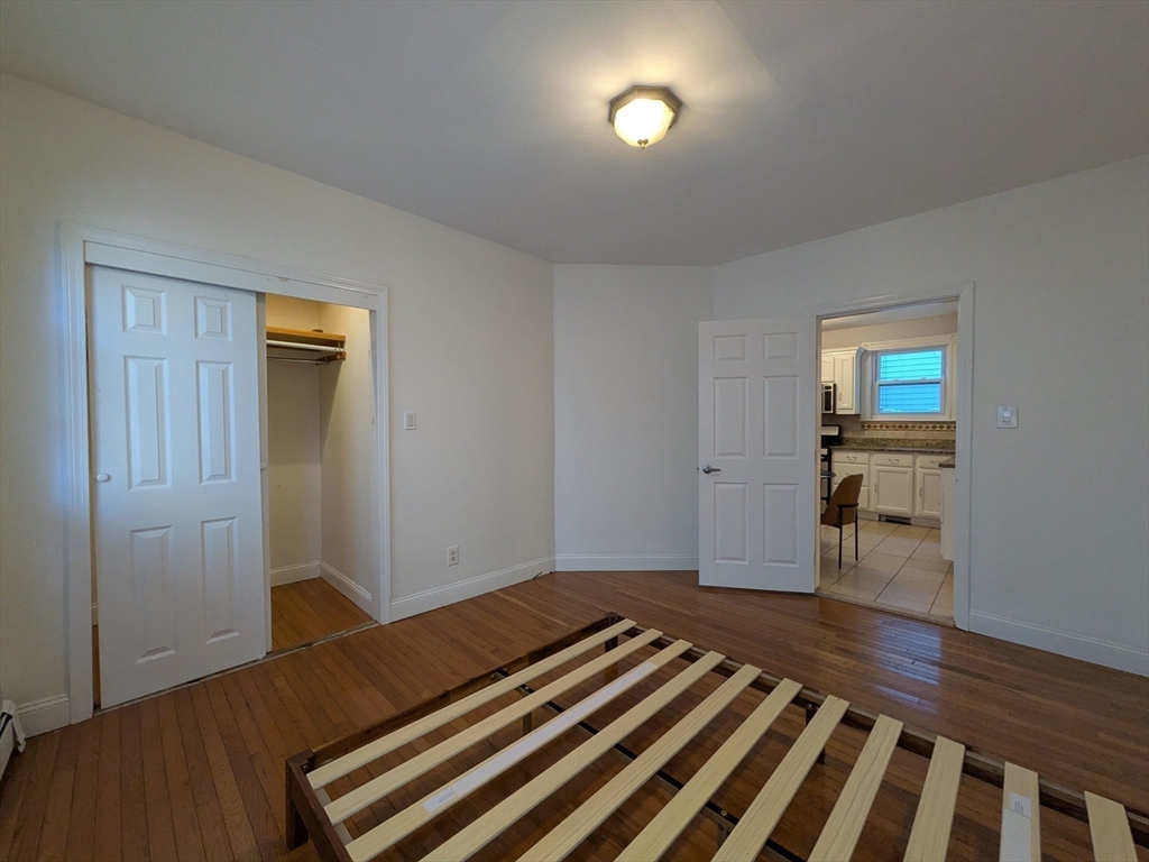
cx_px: 574
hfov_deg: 102.1
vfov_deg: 85.7
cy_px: 431
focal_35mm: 14
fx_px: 465
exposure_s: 1/60
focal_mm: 1.83
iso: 372
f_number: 2.2
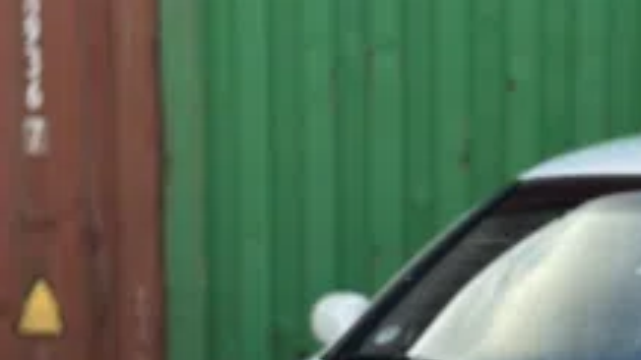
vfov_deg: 7.8
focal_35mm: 154
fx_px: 2617
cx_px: 564
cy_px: 469
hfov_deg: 13.8
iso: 80
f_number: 1.78
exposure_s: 1/1517
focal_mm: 6.86
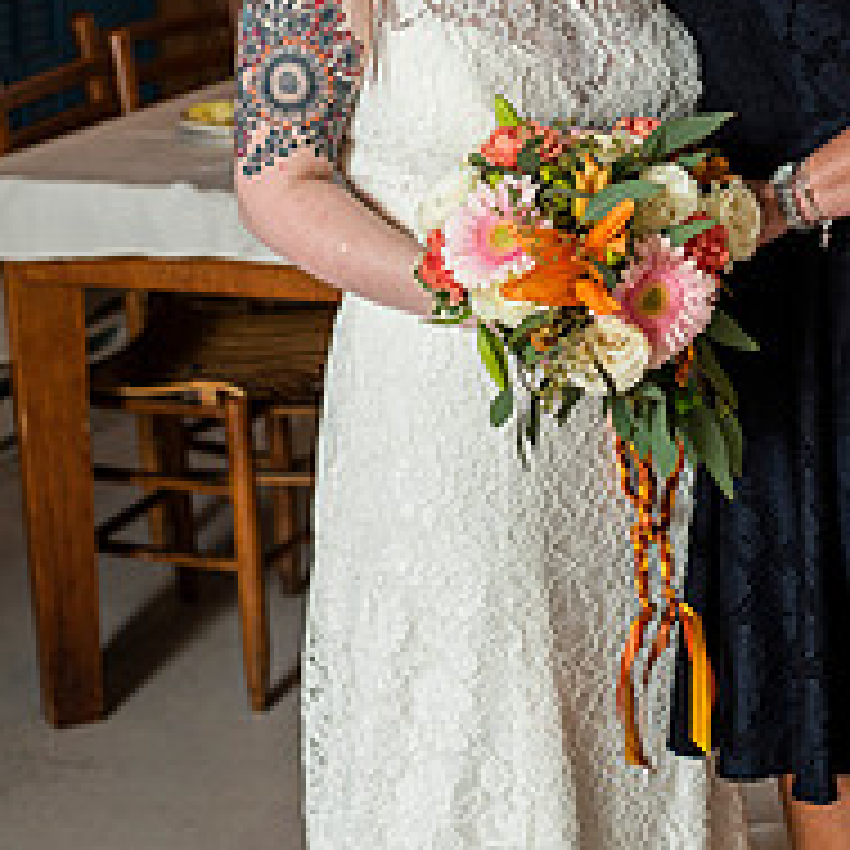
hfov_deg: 17.1
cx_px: 625
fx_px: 2806
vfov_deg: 16.9
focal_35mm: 101
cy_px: 45
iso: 400
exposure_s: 1/80
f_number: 3.2
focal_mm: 50
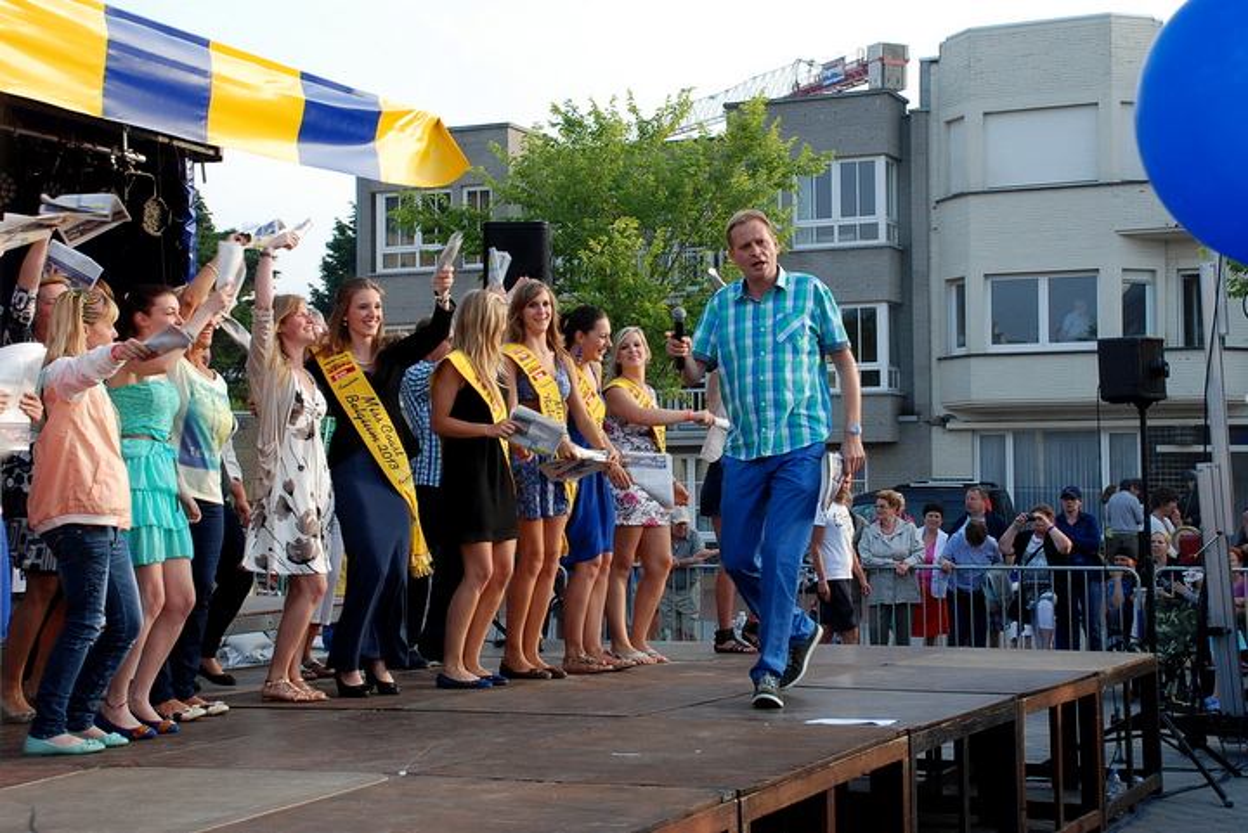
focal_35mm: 48
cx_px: 624
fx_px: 1665
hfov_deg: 41.1
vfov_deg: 28.1
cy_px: 416
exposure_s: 1/160
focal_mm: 32
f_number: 6.3
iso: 320
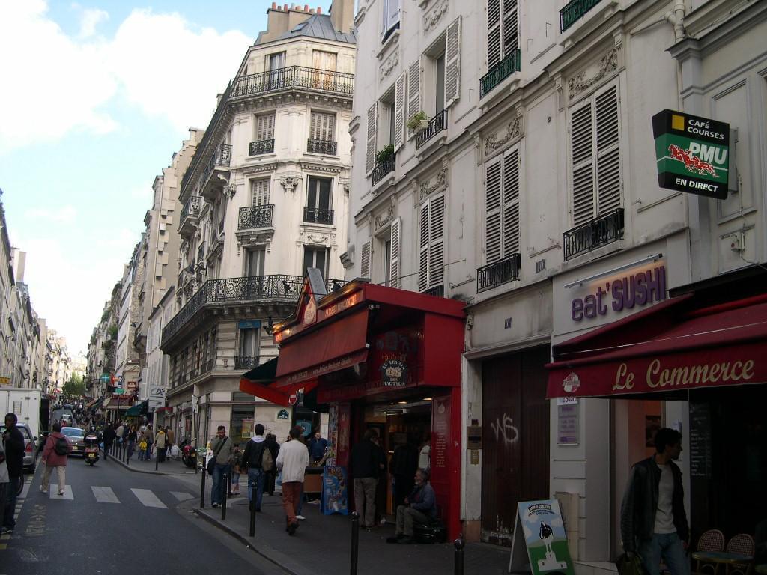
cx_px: 384
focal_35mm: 38
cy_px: 288
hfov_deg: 49.0
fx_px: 842
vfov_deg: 37.7
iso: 100
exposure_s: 1/374
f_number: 2.8
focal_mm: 8
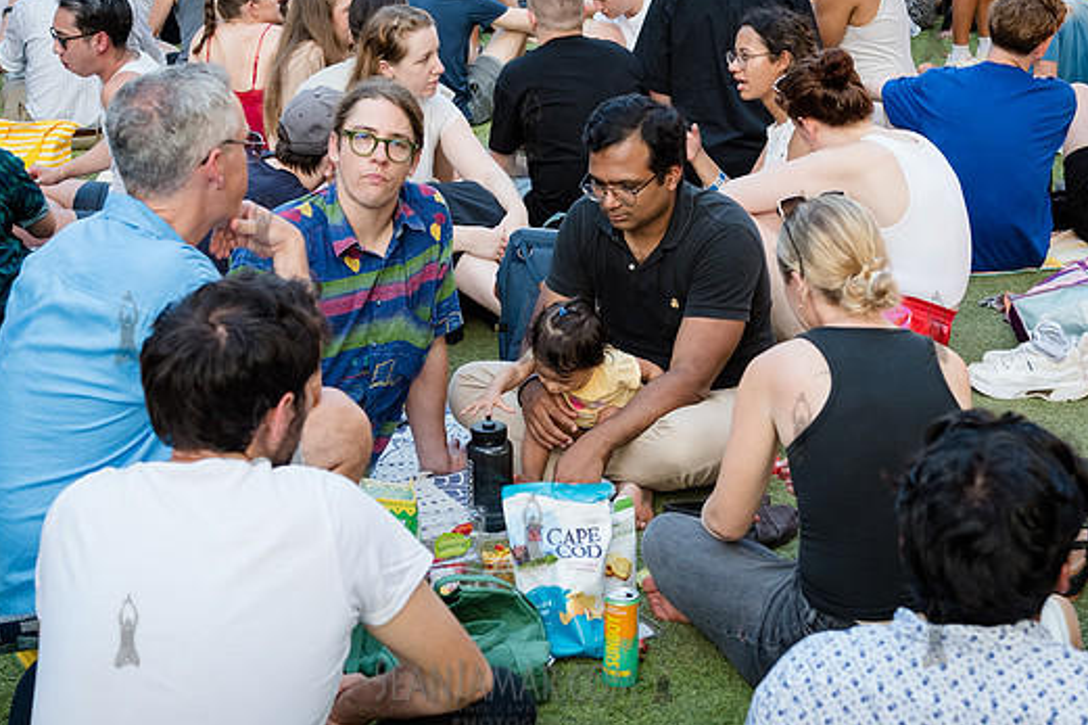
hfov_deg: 31.0
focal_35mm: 65
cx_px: 564
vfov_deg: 20.9
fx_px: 1964
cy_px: 273
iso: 1000
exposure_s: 1/320
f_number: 4
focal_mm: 38
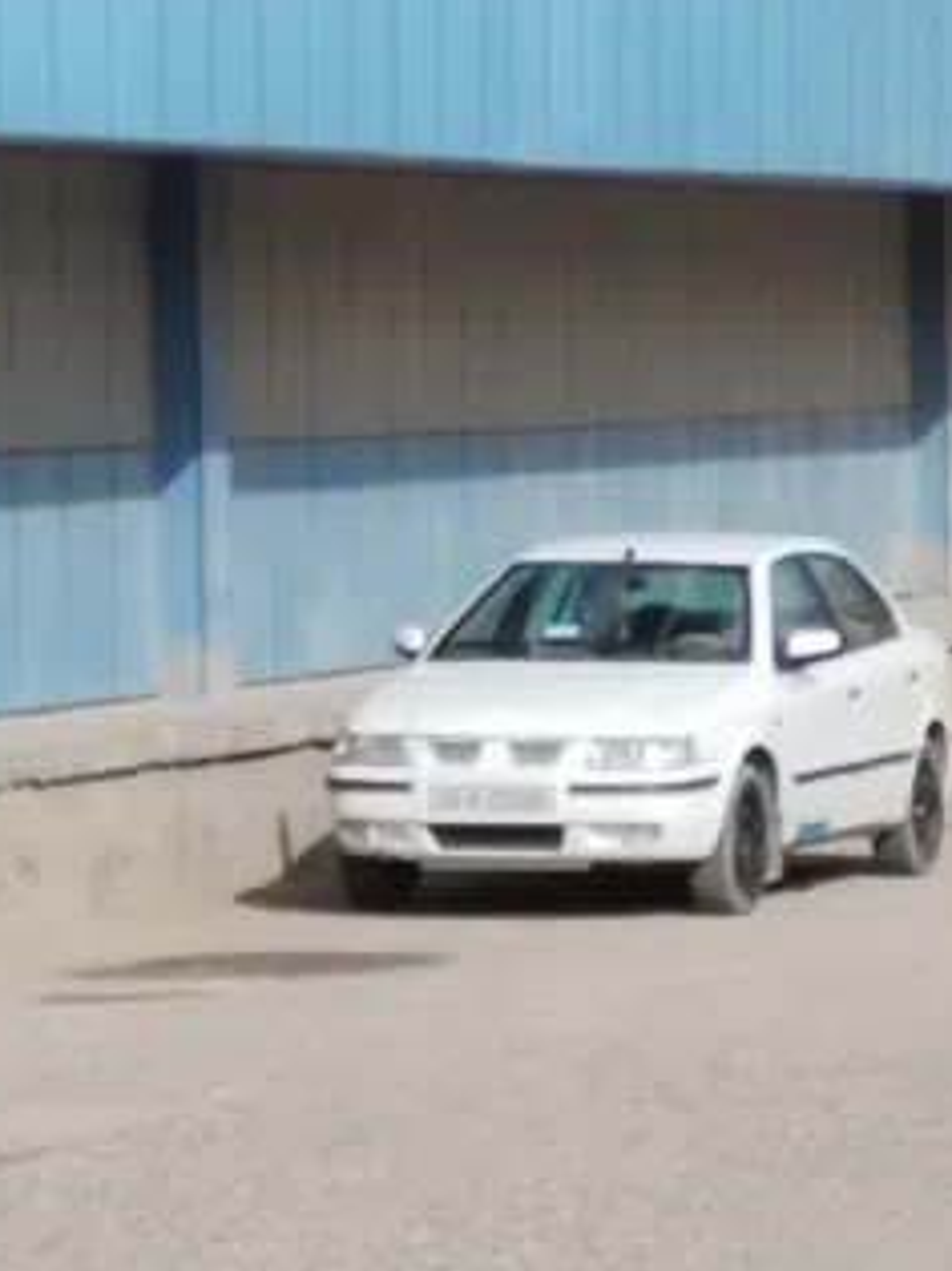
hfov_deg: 5.7
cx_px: 549
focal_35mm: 259
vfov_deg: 7.6
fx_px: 9504
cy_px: 662
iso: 100
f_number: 1.8
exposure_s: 1/1454
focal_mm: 4.75
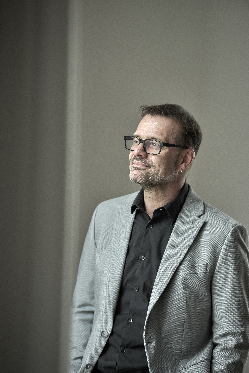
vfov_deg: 13.7
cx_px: 124
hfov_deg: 9.1
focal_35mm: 150
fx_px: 1556
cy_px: 186
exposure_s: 1/200
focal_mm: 150
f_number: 2.8
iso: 800
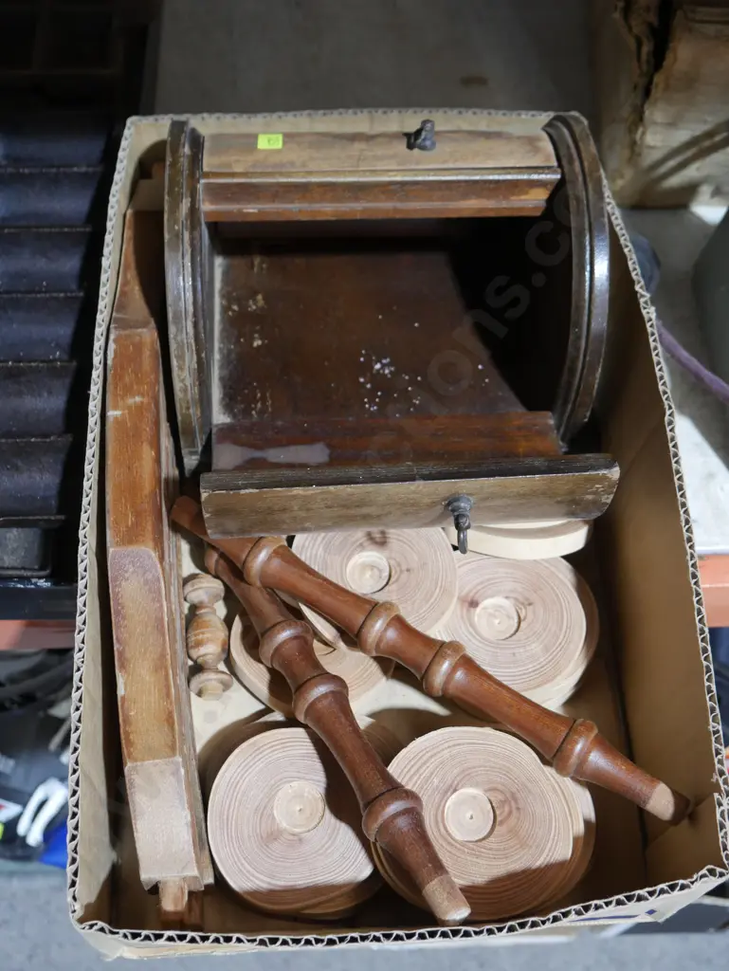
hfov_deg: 36.0
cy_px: 486
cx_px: 364
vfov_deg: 46.8
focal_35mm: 40
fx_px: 1122
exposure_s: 1/60
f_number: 4.5
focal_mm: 20
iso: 1000
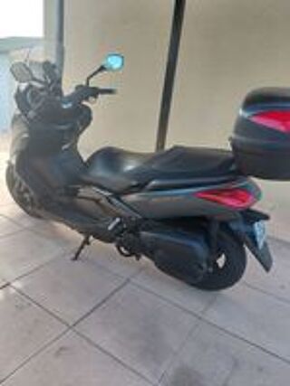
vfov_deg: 69.4
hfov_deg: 54.9
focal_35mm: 25
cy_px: 193
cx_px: 145
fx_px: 279
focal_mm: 4.69
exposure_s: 1/187
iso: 50
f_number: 1.8
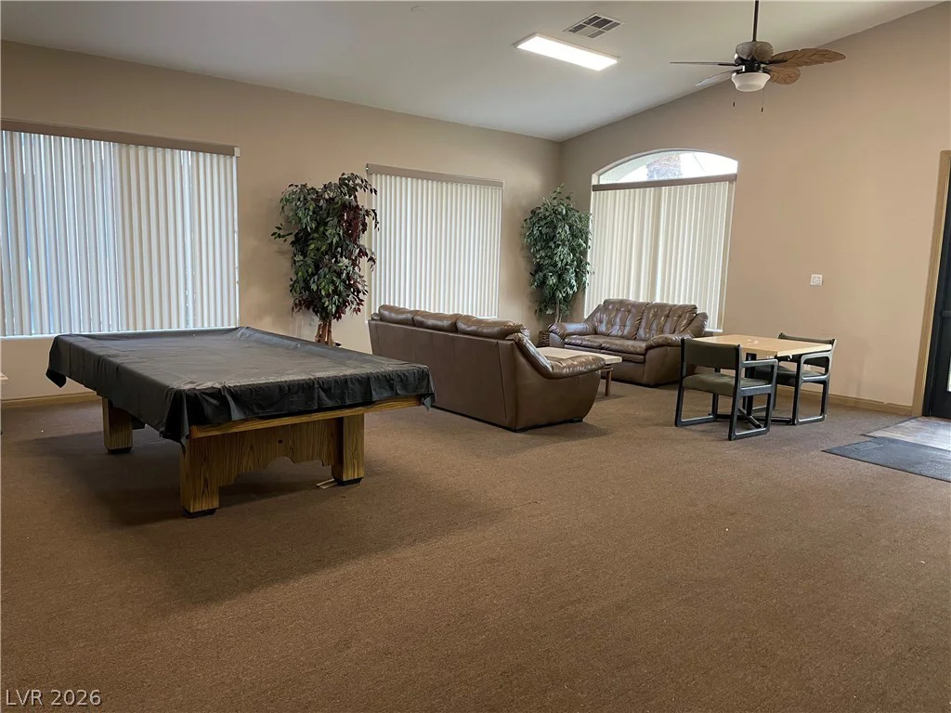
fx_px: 714
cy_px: 356
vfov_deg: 53.1
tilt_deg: -8.4
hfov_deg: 67.3
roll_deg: -1.7
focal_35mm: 26
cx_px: 476
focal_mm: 4.2
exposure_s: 1/60
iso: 125
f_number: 1.6
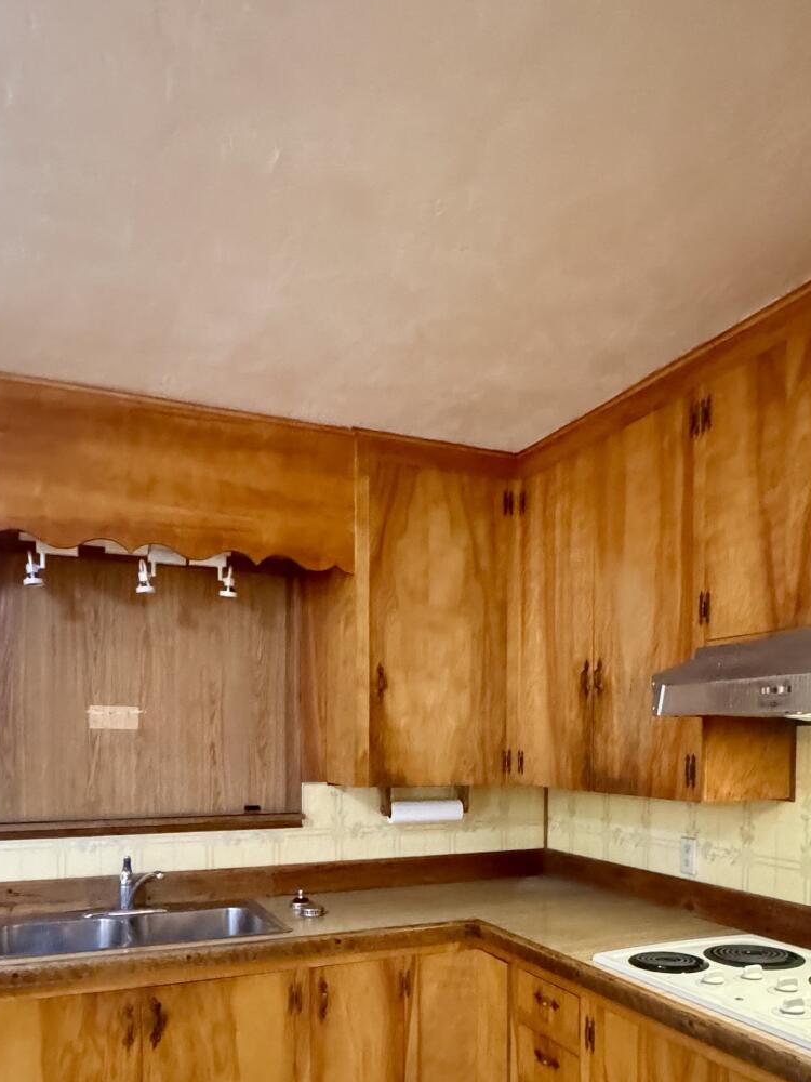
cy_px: 770
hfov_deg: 49.6
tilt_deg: -2.9
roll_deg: +0.5
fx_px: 875
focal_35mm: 28
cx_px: 454
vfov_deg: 61.0
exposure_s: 1/60
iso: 1250
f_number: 2.2
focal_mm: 2.22
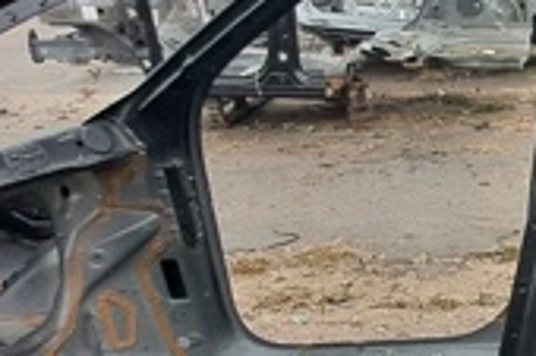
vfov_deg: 25.3
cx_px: 621
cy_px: 347
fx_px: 759
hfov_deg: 32.9
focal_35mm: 51
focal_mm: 1.13
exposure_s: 1/50
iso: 50
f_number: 2.2
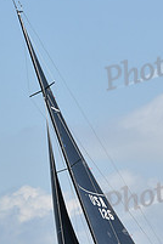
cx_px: 42
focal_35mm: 419
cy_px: 140
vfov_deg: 4.9
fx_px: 2845
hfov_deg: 3.3
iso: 250
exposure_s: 1/1250
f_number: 7.1
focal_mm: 145
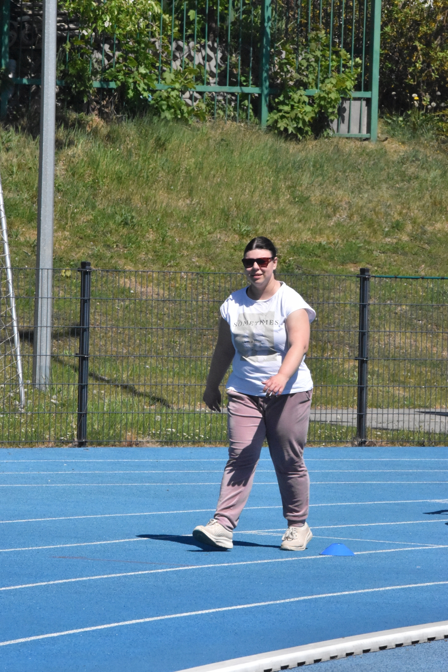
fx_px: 5598
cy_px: 336
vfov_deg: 6.9
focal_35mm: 300
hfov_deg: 4.6
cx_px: 224
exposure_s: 1/4000
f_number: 18
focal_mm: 200
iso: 5000
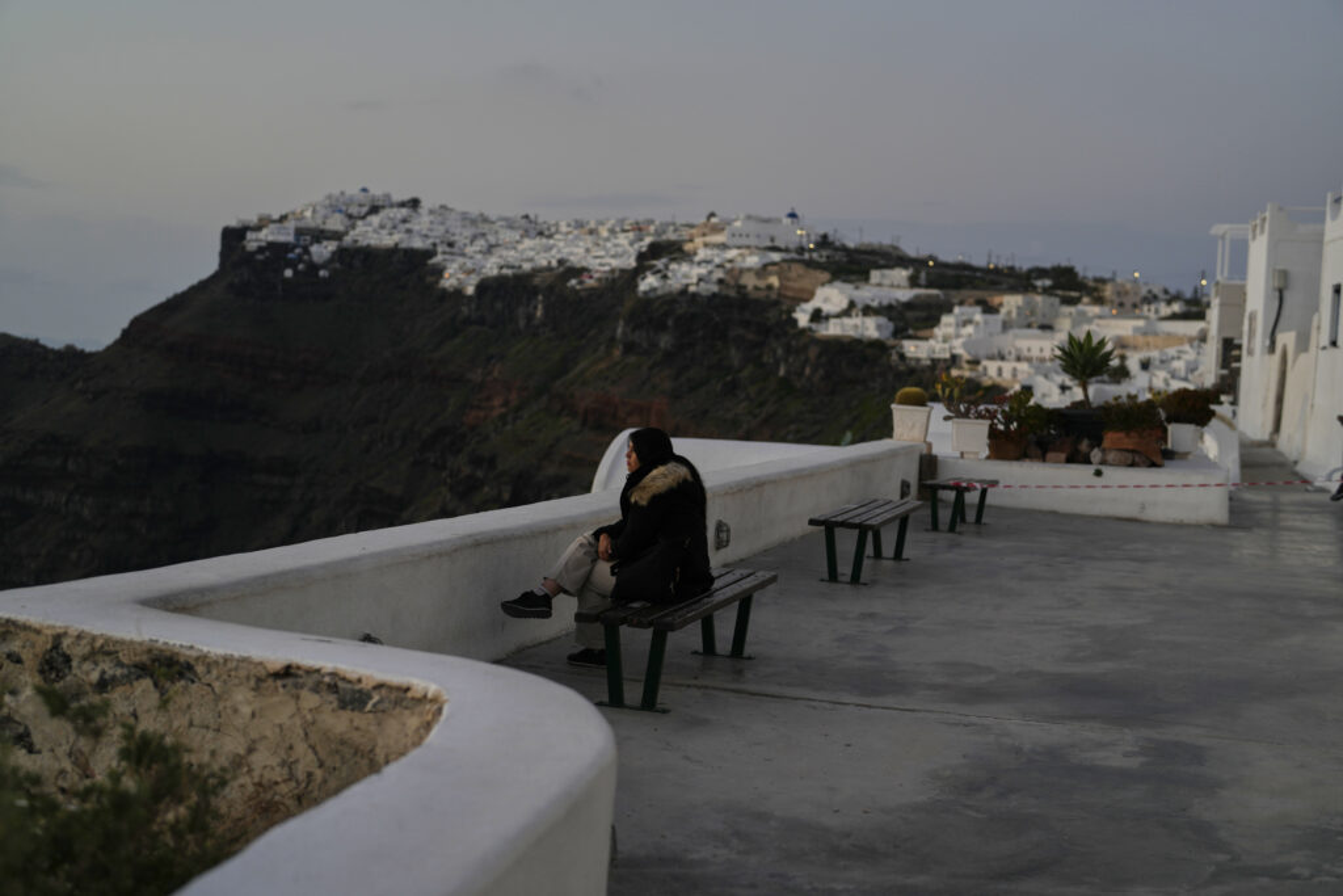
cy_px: 448
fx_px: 1865
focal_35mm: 50
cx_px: 672
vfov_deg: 27.0
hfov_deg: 39.6
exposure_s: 1/200
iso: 100
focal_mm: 50
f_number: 2
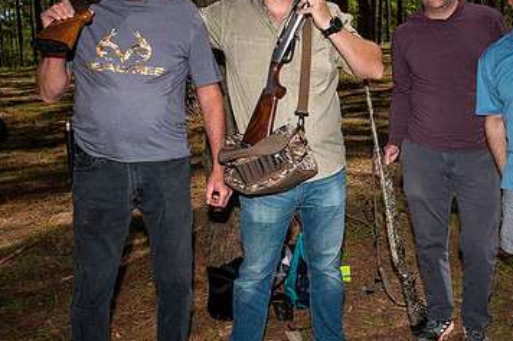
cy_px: 167
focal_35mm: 44
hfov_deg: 43.7
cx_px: 353
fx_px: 627
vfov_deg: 30.5
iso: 50
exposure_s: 1/250
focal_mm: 27
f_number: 8
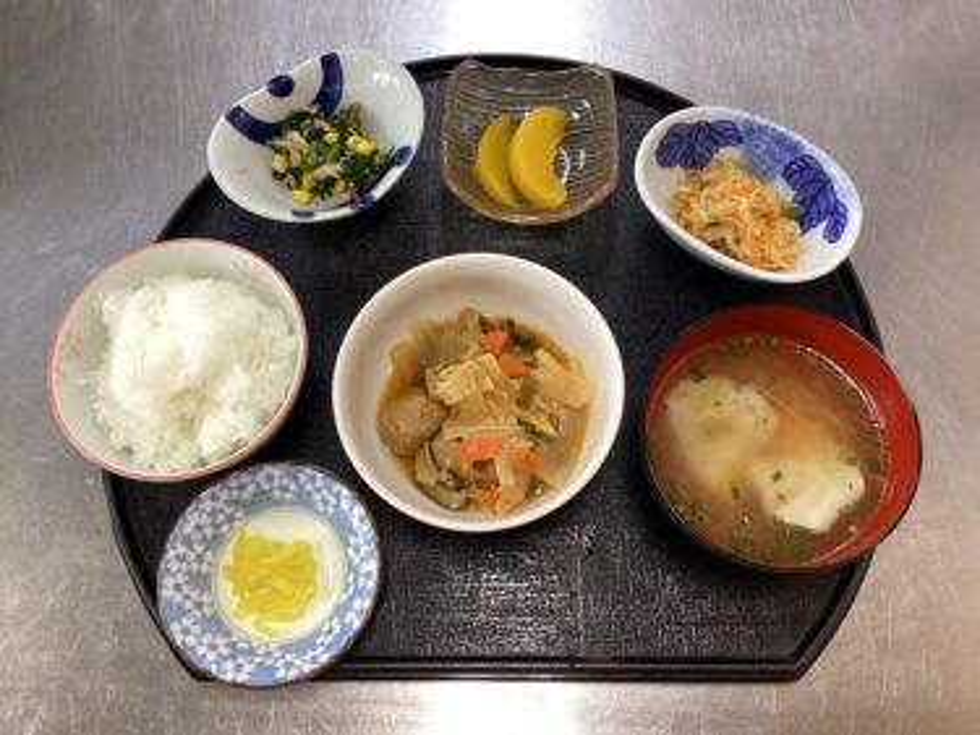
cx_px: 490
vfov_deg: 45.4
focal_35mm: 31
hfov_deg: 58.4
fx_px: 877
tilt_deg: -70.3
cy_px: 368
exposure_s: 1/60
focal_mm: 3.3
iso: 160
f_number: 2.4
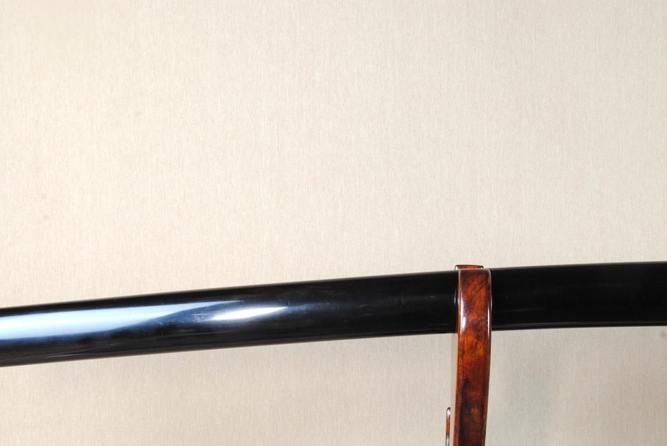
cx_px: 329
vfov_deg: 29.1
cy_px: 308
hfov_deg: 42.7
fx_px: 853
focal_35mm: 46
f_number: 11
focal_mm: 22
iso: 400
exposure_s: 1/2
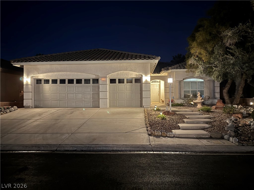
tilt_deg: -0.5
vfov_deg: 56.8
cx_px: 127
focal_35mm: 24
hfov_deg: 71.6
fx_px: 176
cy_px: 95
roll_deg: +0.2
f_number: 1.78
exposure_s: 1/9
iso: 1000
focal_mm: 6.76
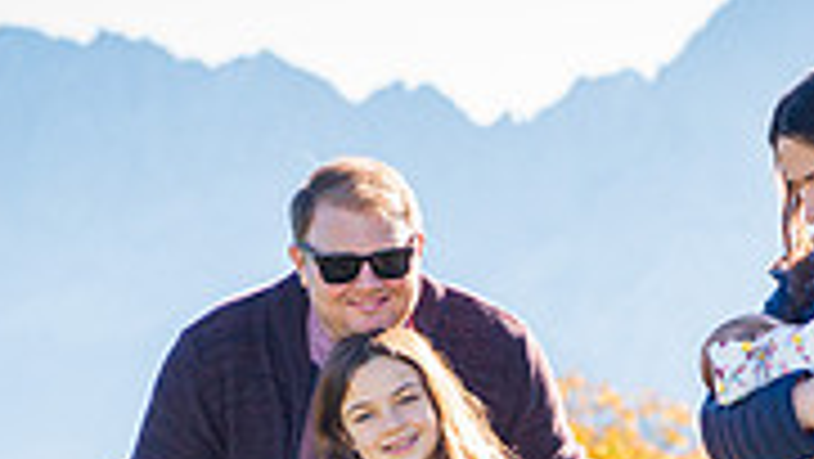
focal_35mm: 377
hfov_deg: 5.7
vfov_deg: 3.2
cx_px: 643
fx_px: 8141
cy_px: 745
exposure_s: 1/250
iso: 200
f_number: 5.6
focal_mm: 112
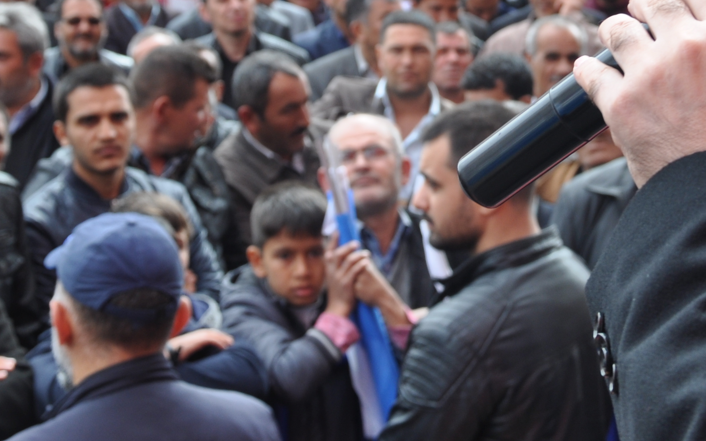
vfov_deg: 11.0
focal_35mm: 118
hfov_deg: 17.5
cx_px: 549
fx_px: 2270
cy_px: 12
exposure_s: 1/160
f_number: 6.3
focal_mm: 32
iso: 200
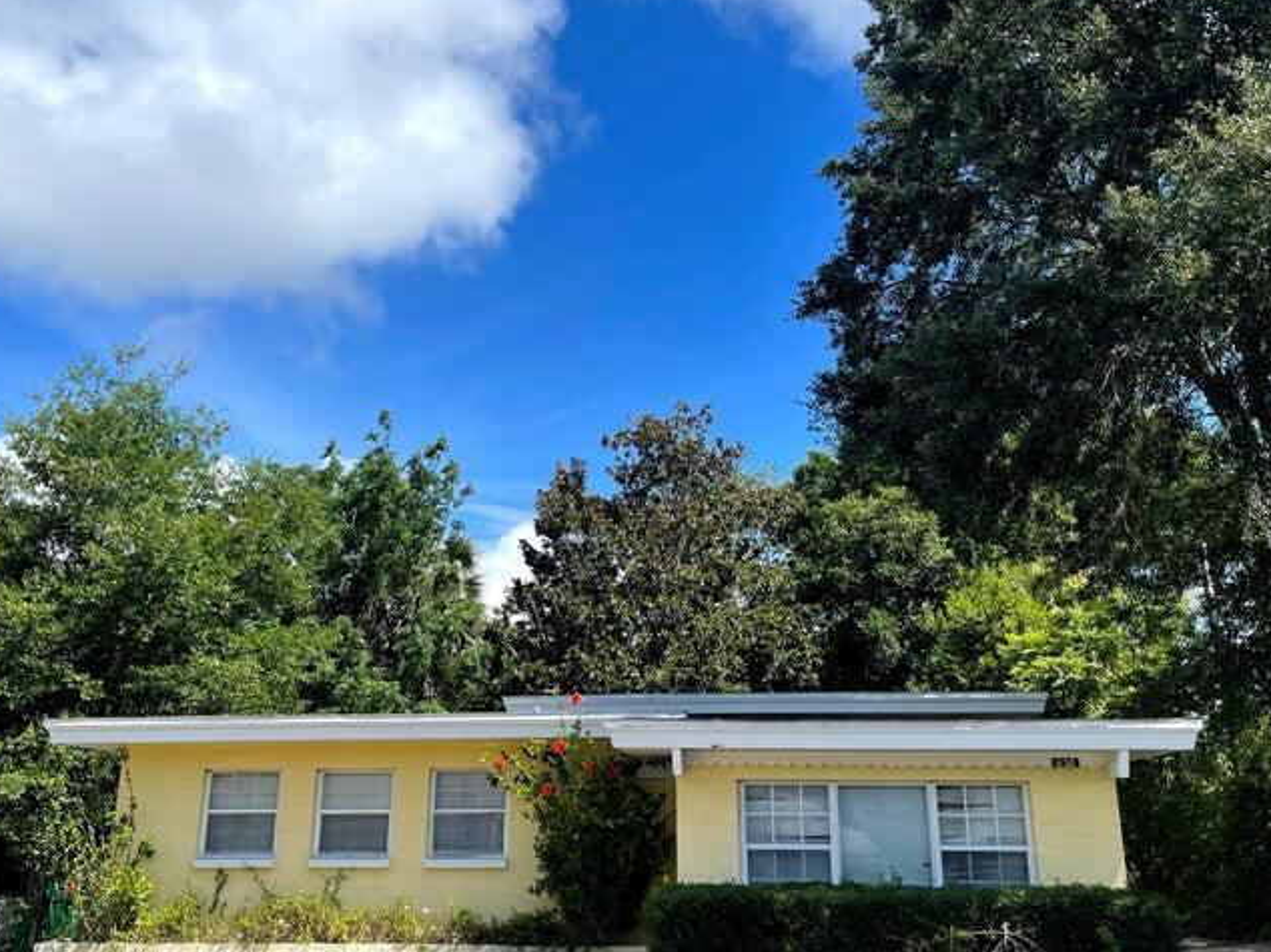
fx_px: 1285
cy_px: 425
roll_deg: -0.2
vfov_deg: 40.6
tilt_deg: +17.6
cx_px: 634
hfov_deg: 52.6
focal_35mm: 35
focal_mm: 5.1
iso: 32
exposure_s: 1/4202
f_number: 1.6
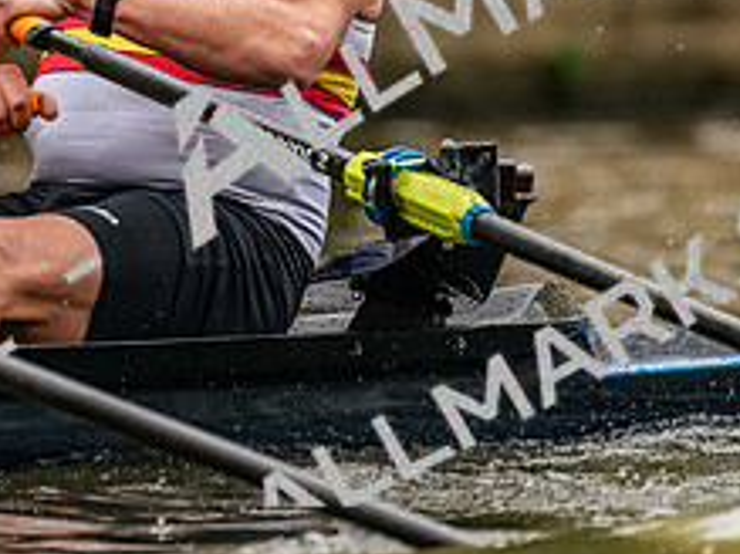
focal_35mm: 1019
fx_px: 21772
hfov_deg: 1.9
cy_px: -73
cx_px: -115
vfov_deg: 1.5
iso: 2500
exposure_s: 1/2500
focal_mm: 400
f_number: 4.5
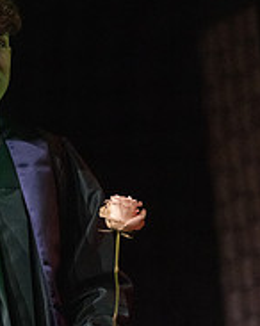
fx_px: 2495
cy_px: 175
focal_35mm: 259
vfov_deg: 7.5
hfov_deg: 5.9
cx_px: 7
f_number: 2.8
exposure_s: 1/1000
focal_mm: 112
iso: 16000
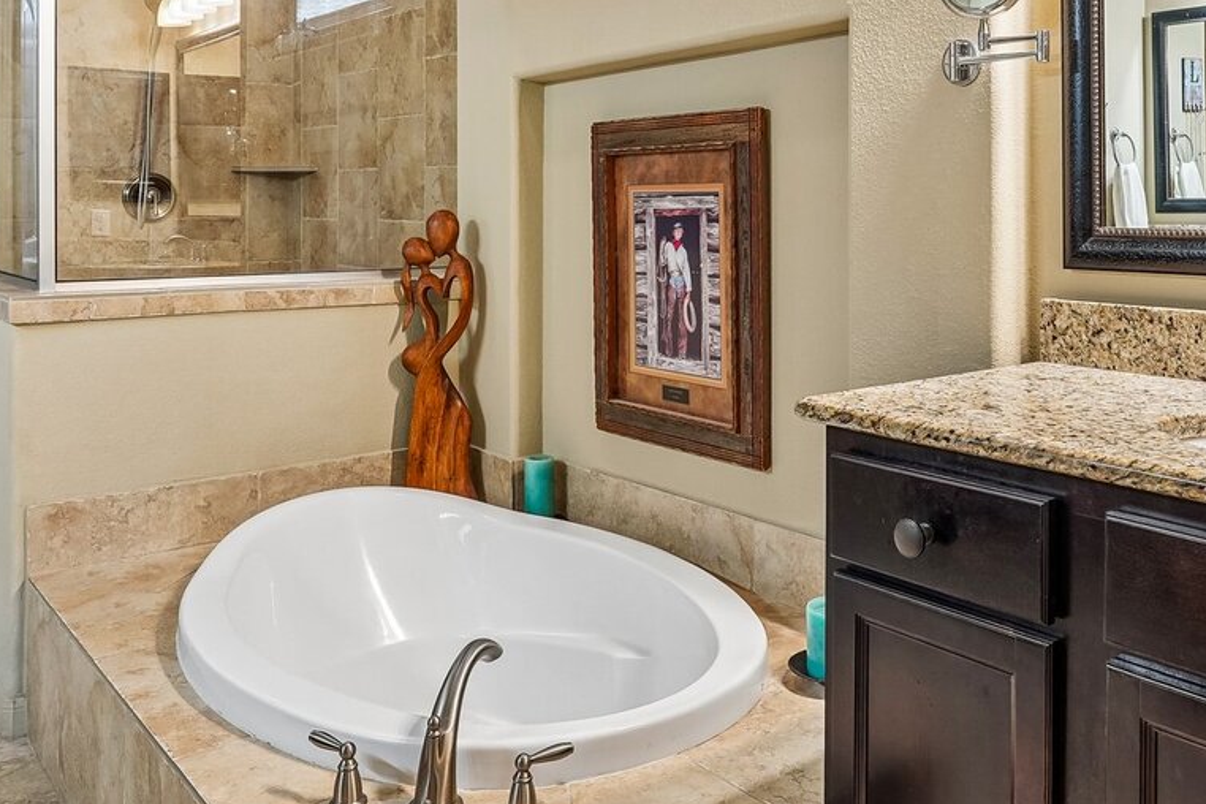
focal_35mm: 35
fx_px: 1175
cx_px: 741
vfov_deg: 36.8
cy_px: 195
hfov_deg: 53.8
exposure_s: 1/13
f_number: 8
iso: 400
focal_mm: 16.5
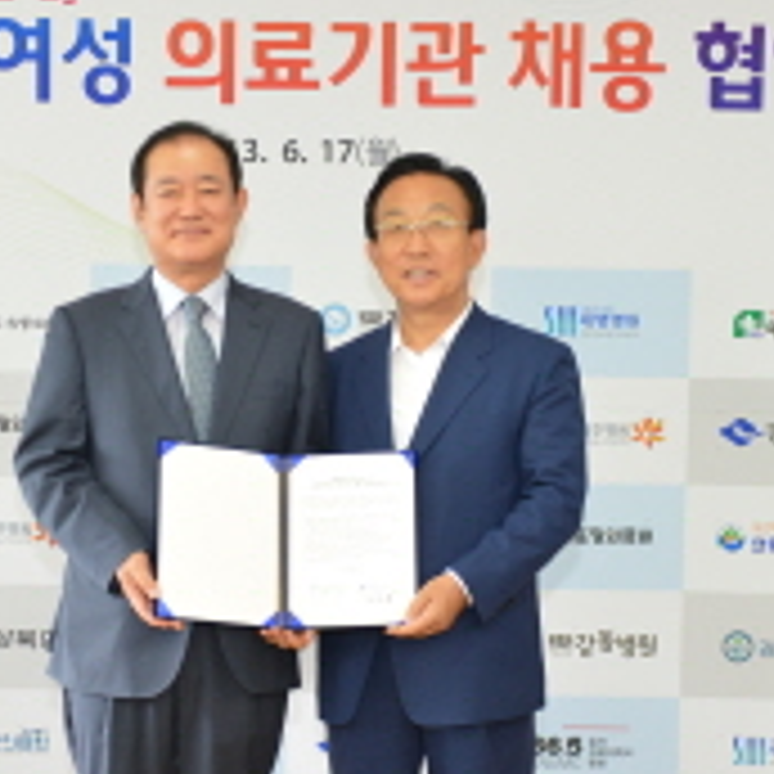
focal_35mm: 84
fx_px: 2125
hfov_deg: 20.6
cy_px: 472
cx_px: 292
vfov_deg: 20.6
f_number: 3.2
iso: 1600
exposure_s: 1/160
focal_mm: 34
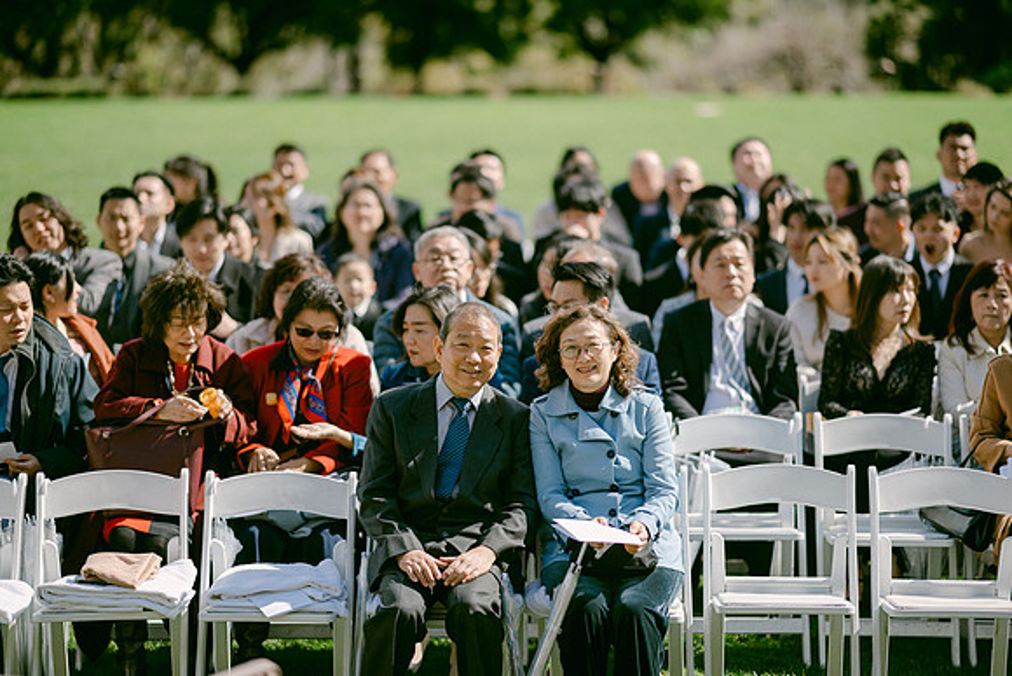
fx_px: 2975
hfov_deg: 19.3
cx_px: 506
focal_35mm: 106
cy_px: 338
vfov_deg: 13.0
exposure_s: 1/16000
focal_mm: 105
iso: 200
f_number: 1.4
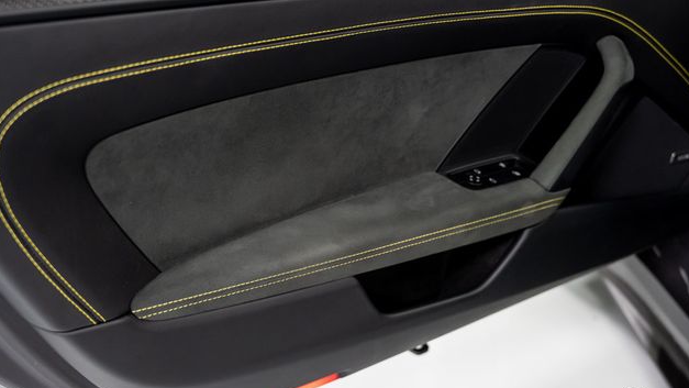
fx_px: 841
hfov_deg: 44.6
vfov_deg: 25.9
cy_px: 234
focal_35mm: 46
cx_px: 349
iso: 1250
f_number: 4
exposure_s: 1/60
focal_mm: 43
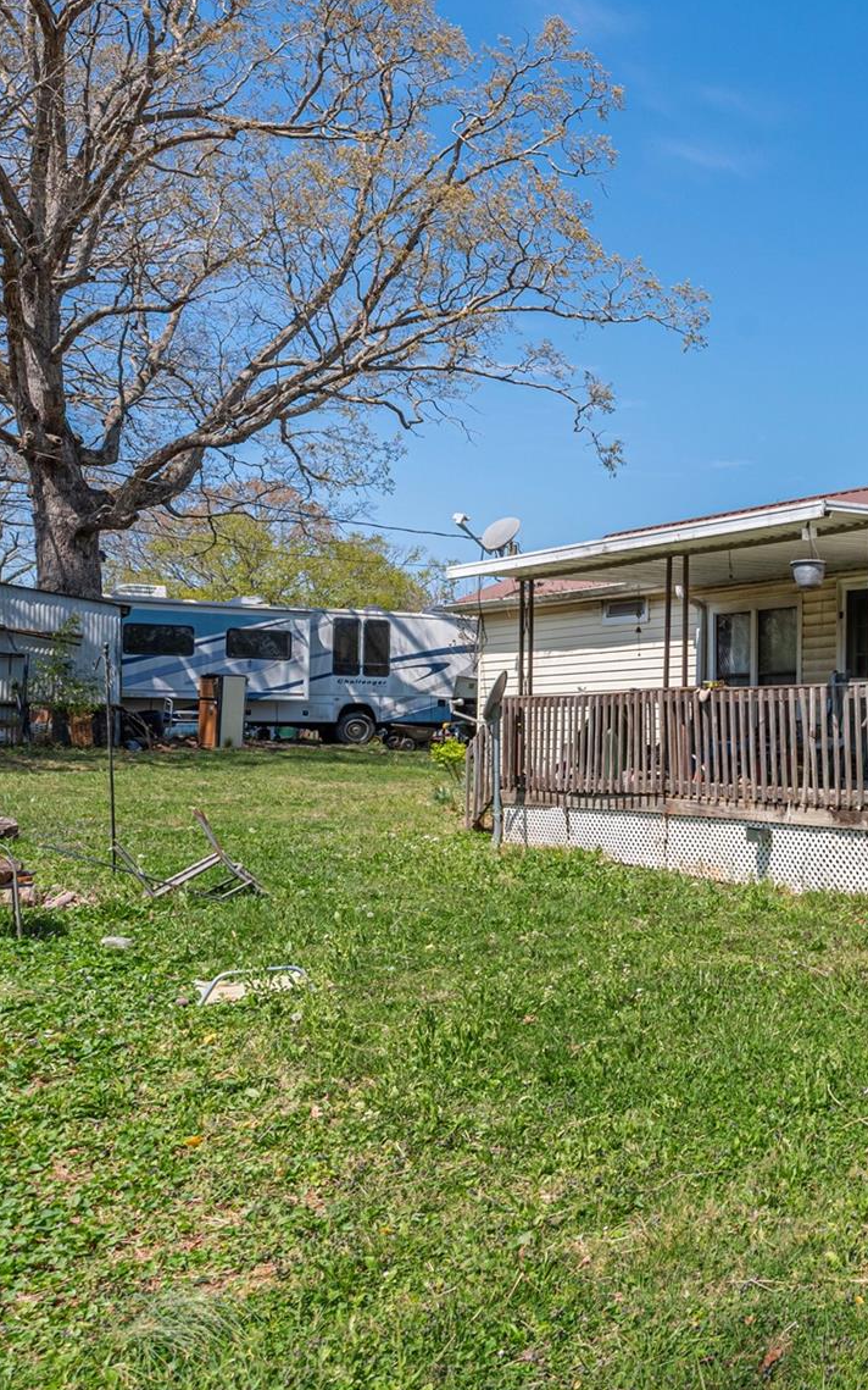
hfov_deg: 29.6
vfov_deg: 58.1
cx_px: 1168
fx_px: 1249
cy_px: 691
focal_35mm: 33
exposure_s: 1/4000
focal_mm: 18
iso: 320
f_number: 8
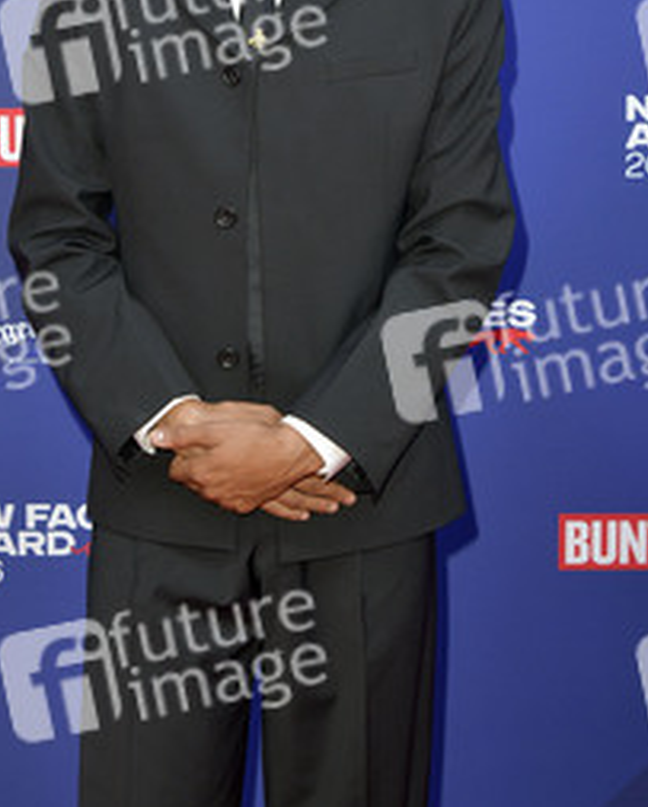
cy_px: 188
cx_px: 255
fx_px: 1843
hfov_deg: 19.9
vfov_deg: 24.4
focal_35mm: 77
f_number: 6.3
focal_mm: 52
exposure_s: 1/200
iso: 640
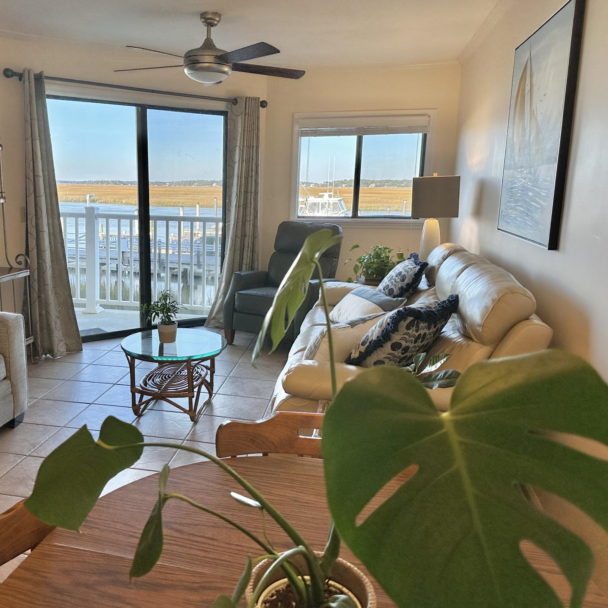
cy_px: 303
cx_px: 224
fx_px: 576
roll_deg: -0.2
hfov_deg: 54.9
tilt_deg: -11.8
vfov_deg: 55.6
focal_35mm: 29
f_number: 1.78
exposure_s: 1/971
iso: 80
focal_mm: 6.86
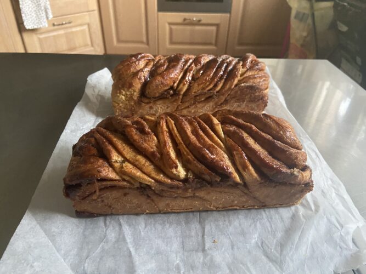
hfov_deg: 67.3
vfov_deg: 53.0
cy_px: 137
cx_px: 183
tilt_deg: -36.1
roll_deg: -3.9
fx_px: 275
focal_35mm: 26
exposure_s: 1/36
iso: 640
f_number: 1.8
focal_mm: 4.25
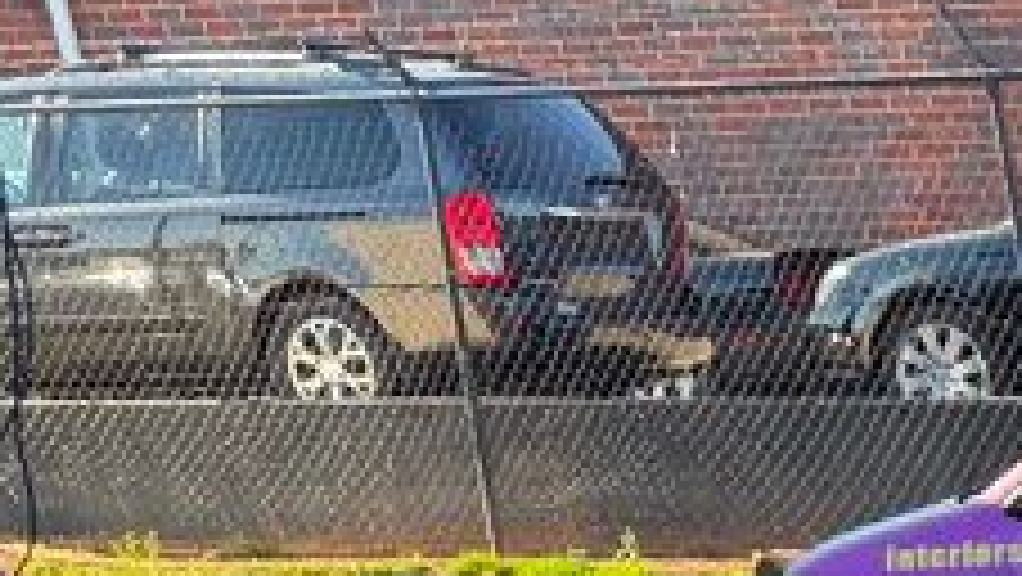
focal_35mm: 118
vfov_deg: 8.7
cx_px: 2229
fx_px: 3200
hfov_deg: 14.2
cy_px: 1642
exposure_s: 1/580
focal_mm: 6.76
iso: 80
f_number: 1.78
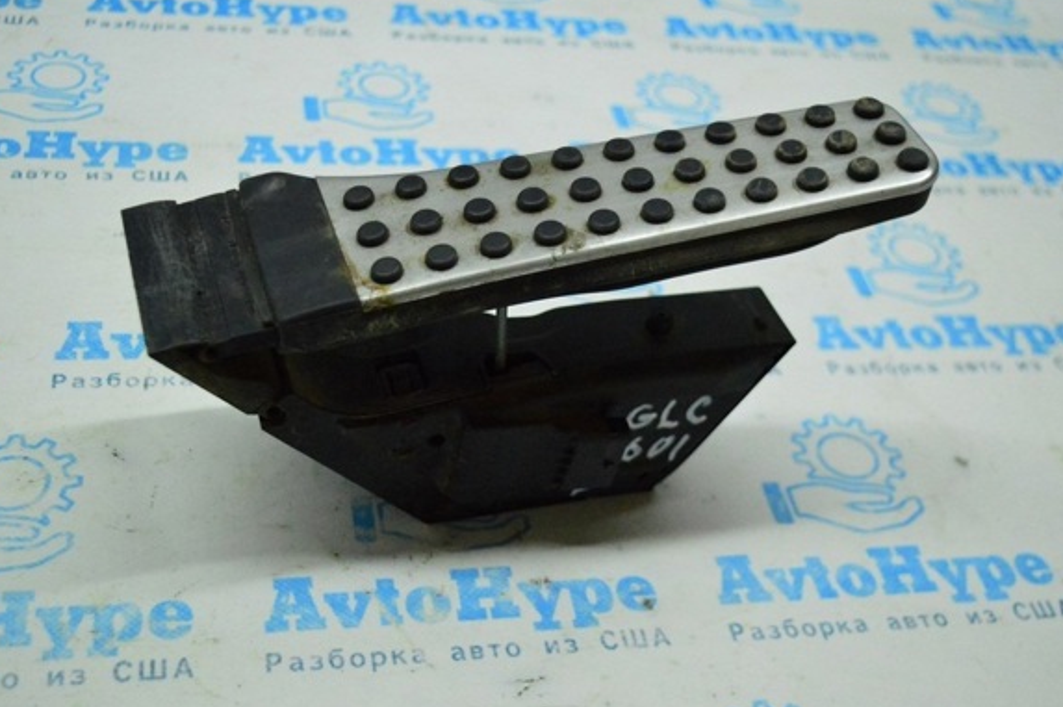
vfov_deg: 27.7
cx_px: 510
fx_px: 1433
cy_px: 337
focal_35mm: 49
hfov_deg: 40.7
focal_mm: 29
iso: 6400
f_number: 4.2
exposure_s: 1/1000
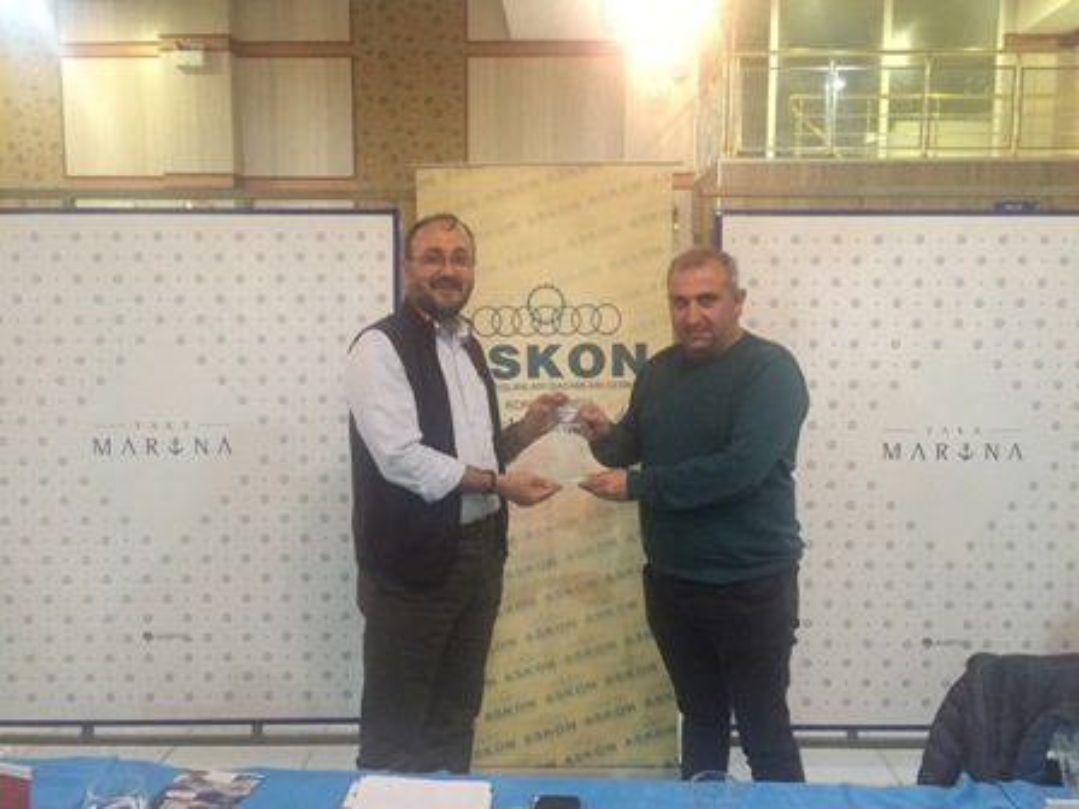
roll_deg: -0.2
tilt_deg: -5.7
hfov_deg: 61.7
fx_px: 904
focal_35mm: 29
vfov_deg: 48.2
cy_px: 404
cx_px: 540
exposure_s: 1/17
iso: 400
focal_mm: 4.15
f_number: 2.2
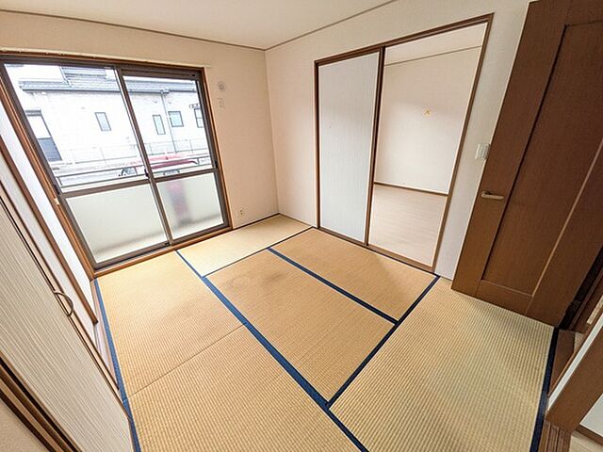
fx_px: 244
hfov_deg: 102.1
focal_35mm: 14
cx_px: 302
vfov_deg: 85.7
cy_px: 226
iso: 166
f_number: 2.2
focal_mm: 1.85
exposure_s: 1/87.5
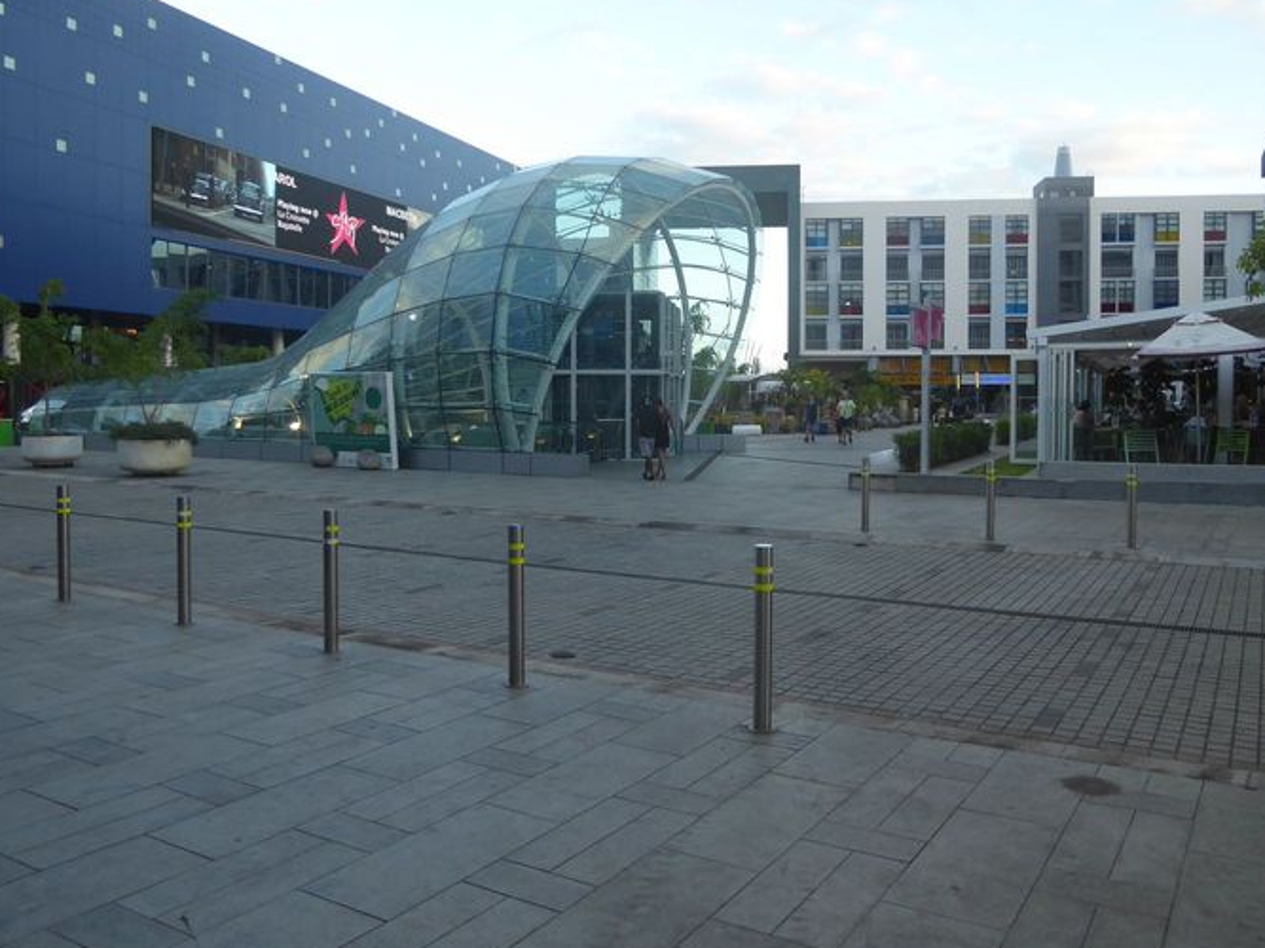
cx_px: 654
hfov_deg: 60.0
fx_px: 1096
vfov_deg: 46.7
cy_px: 423
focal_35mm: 30
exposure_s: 1/80
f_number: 3.3
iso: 80
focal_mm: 4.3
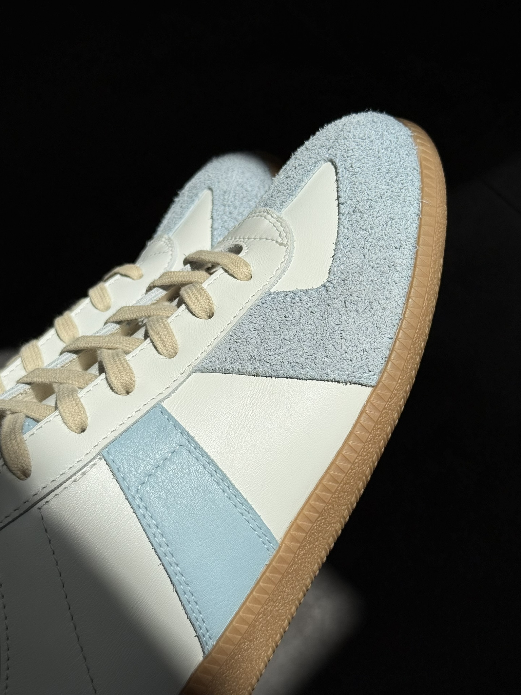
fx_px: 963
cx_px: 260
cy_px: 348
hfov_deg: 30.3
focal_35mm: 48
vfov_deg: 39.7
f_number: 1.78
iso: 80
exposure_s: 1/11364
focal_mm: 6.76
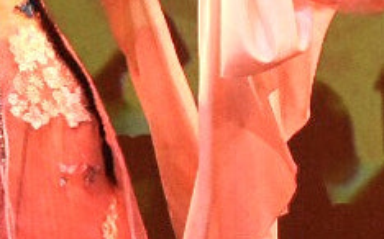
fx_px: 4921
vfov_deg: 2.8
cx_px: 683
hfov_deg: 4.4
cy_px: -217
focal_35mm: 470
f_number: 5
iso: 3200
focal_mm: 45
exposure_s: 1/640
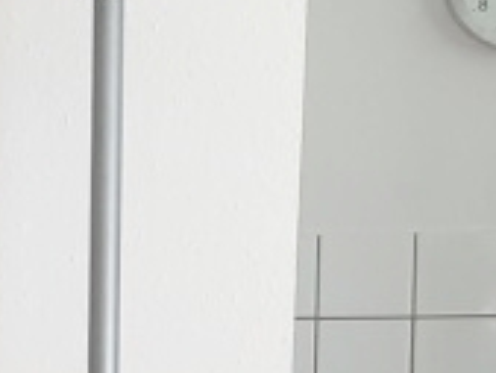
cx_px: -838
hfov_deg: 9.7
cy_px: 532
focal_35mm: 171
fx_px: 2452
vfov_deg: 8.5
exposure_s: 1/60
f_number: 2
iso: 50
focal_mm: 4.6
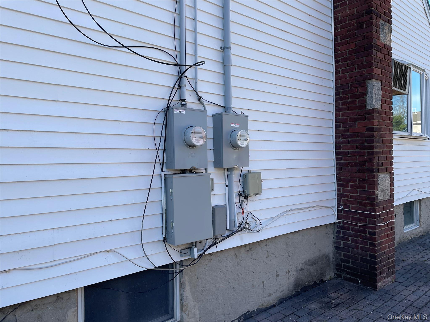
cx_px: 215
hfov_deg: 67.3
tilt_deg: +0.0
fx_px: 323
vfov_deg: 53.1
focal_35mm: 26
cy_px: 161
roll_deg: +1.9
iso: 32
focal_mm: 4.2
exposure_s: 1/868
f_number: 1.6
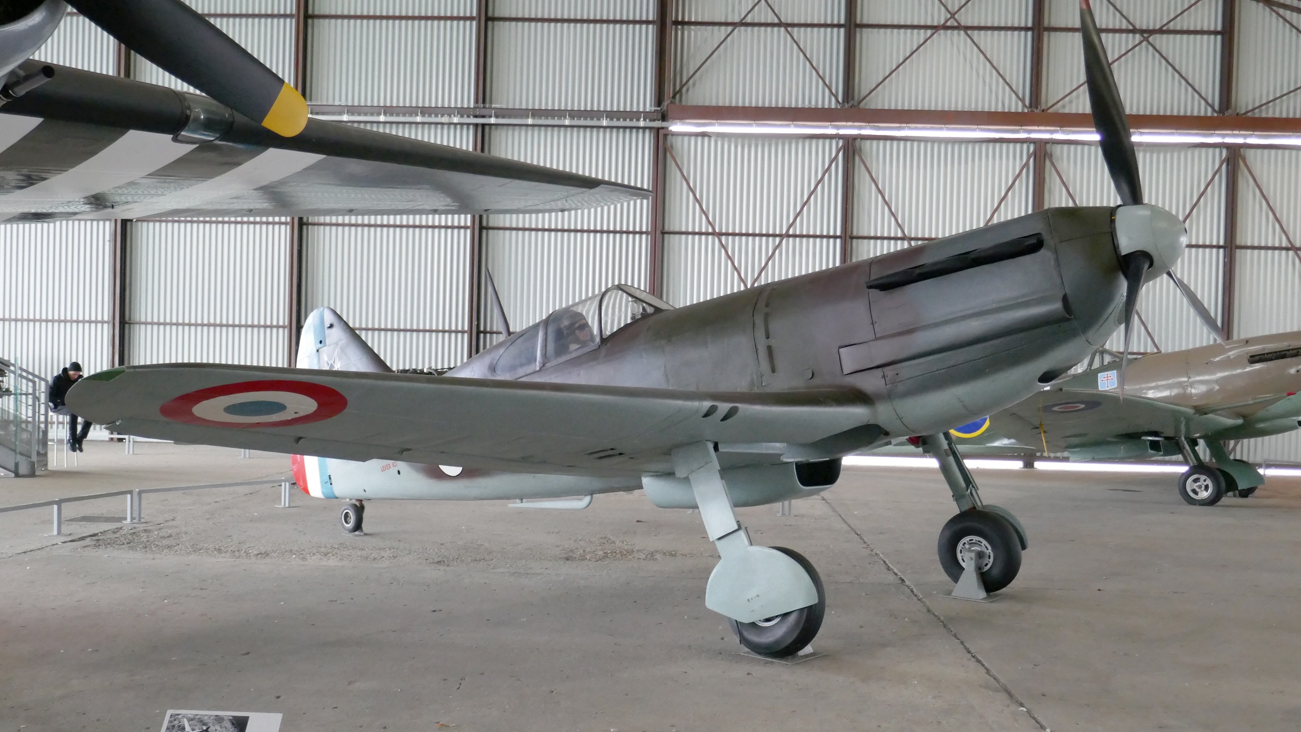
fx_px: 1207
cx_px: 652
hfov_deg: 56.6
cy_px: 392
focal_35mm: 35
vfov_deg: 33.7
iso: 1600
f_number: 3.3
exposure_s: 1/50
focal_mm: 12.1
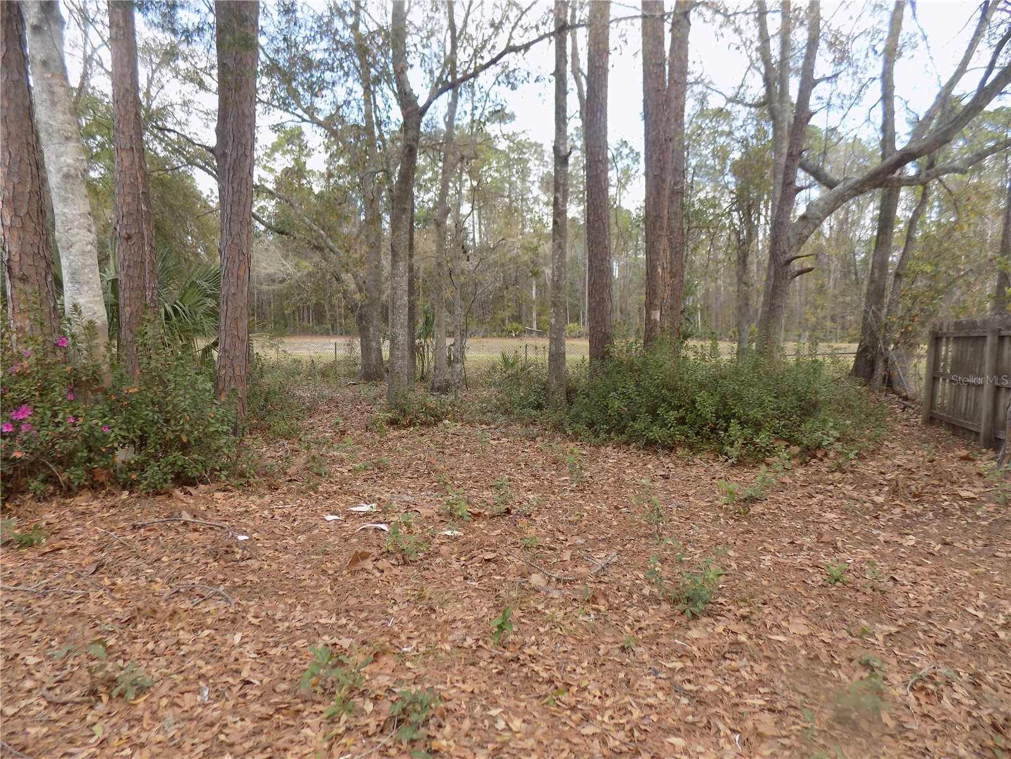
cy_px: 380
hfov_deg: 73.9
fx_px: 672
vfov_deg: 58.9
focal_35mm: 23
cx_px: 506
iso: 80
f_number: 3.1
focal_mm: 4
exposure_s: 1/160
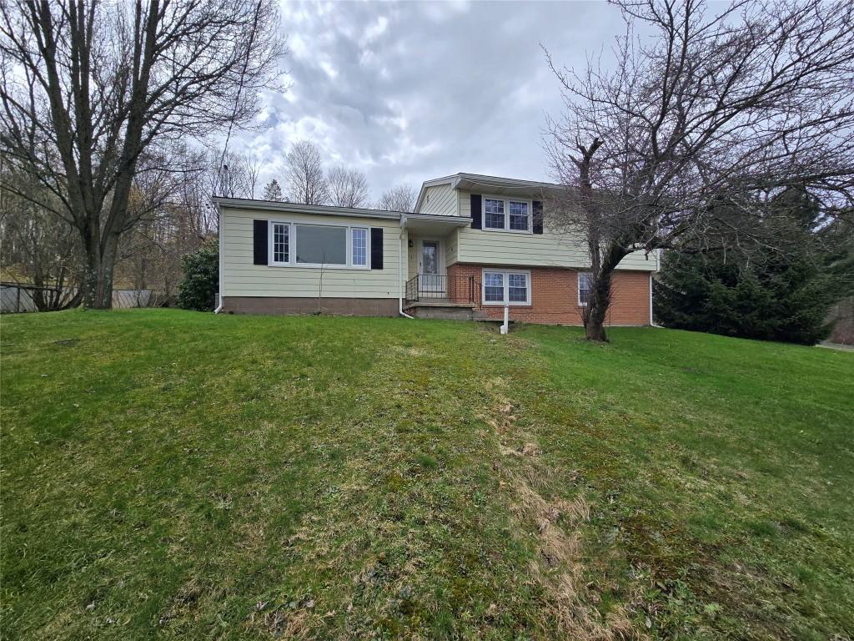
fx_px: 321
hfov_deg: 106.2
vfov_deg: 89.9
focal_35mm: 13
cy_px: 320
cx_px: 427
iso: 50
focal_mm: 2.2
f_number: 2.2
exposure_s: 1/3229
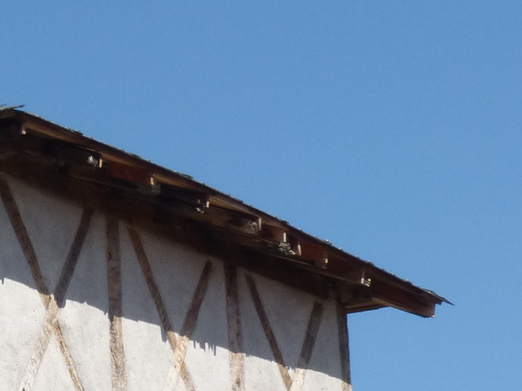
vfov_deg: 6.2
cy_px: 353
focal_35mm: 238
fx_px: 3588
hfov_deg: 8.2
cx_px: -115
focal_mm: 10.2
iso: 100
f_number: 4
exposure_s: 1/1300
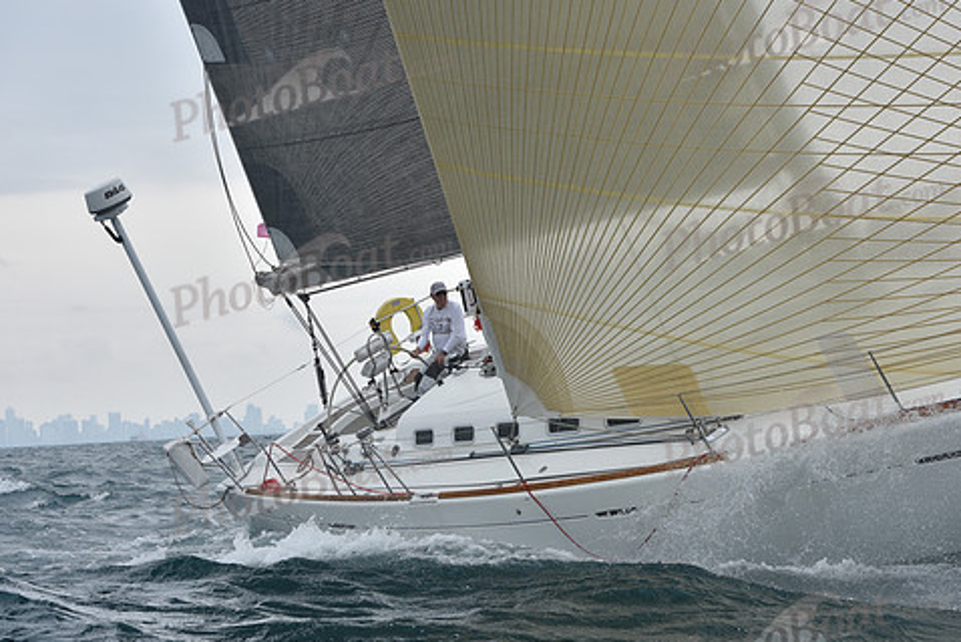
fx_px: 2270
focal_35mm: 85
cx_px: 559
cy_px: 351
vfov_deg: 16.1
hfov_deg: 23.9
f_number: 6.3
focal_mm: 70
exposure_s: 1/800
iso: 250
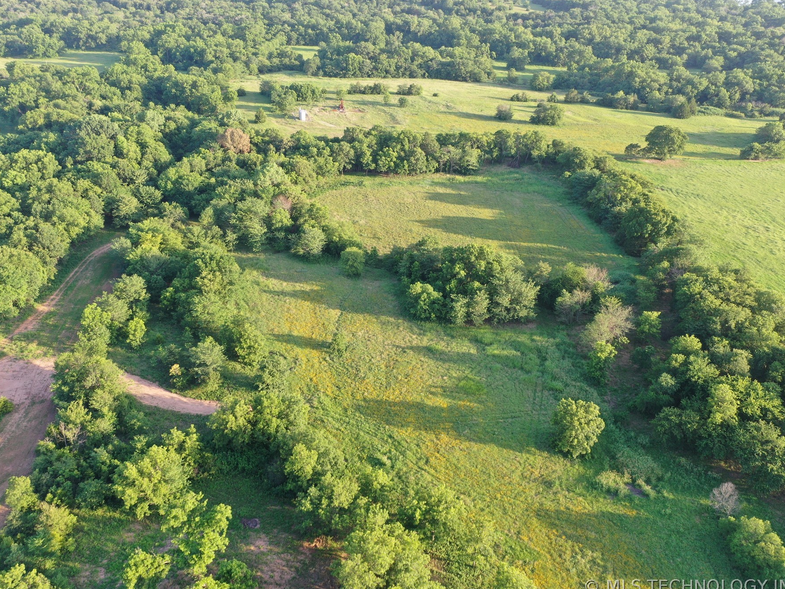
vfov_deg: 45.4
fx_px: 703
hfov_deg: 58.3
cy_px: 298
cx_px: 405
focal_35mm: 31
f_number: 4.5
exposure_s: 1/80
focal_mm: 10.26
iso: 100
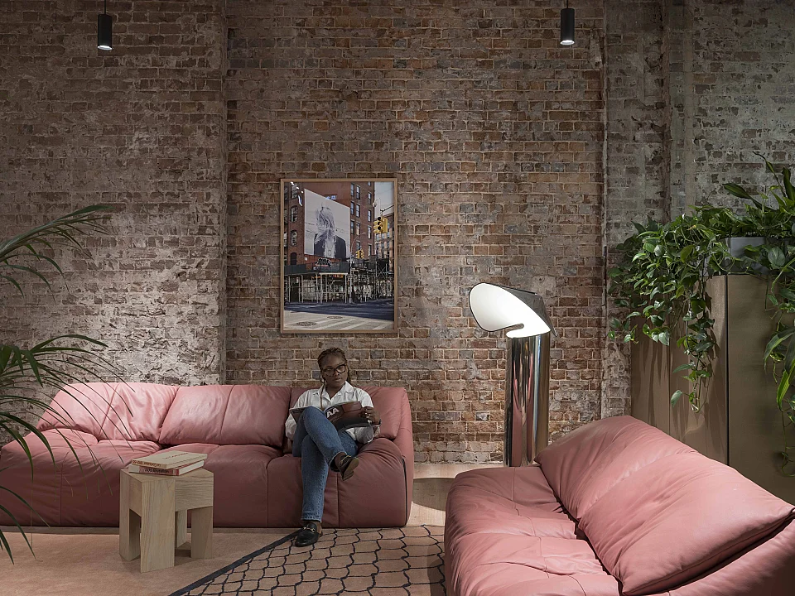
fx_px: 758
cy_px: 298
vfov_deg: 42.9
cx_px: 398
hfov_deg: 55.4
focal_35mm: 33
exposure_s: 6.5
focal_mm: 41.1
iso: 100
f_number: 13
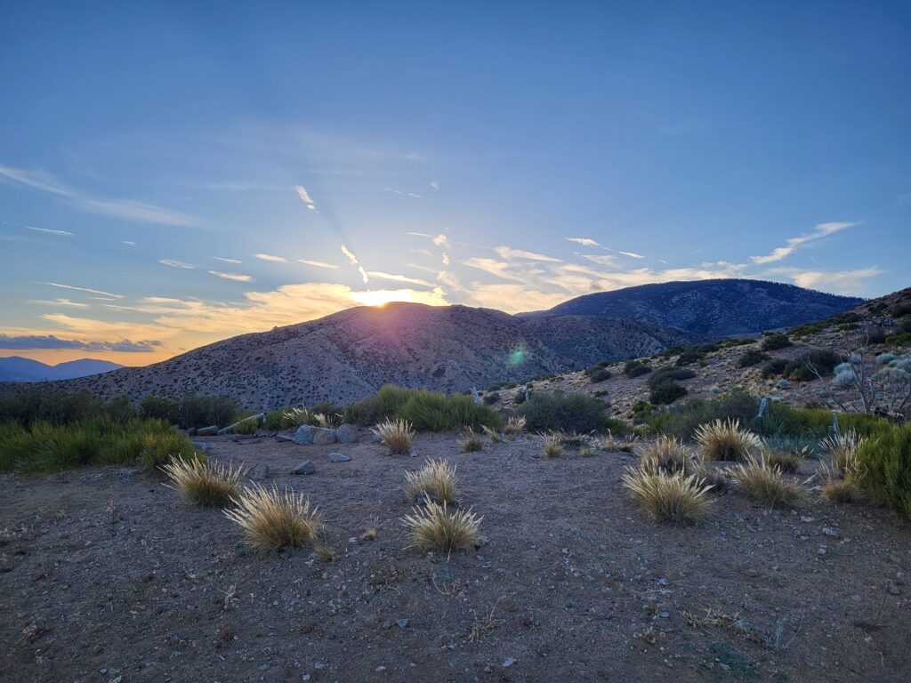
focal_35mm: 26
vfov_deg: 53.1
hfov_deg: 67.3
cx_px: 456
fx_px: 684
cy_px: 342
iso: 40
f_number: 1.8
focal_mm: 5.4
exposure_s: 1/1173
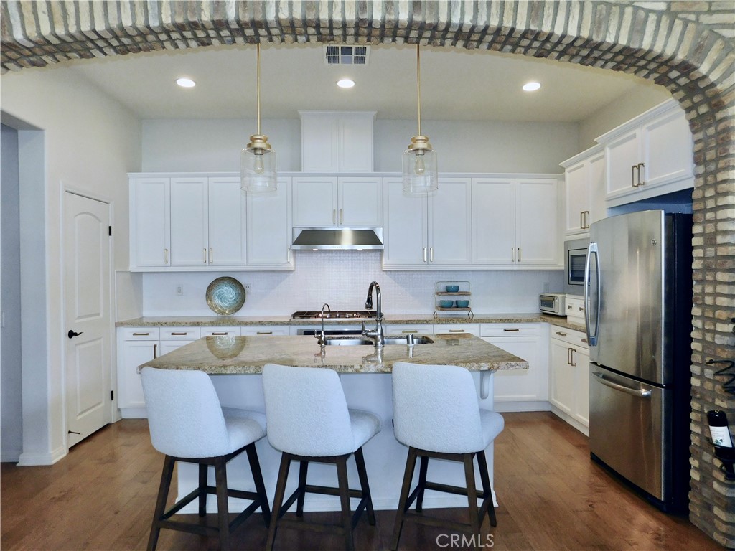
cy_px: 276
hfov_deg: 73.9
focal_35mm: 23
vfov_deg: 58.9
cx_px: 368
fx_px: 488
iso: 180
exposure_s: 1/30
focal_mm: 4
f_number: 3
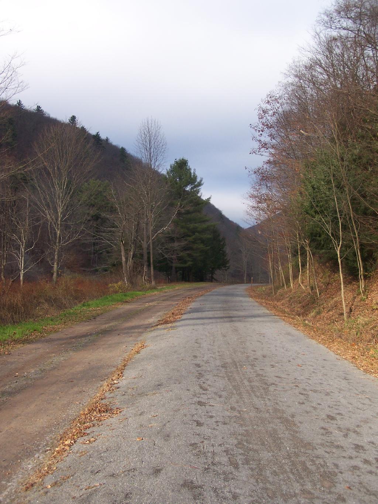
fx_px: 699
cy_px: 252
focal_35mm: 48
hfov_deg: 30.3
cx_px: 189
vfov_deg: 39.7
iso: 100
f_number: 3
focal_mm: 8
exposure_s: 1/320
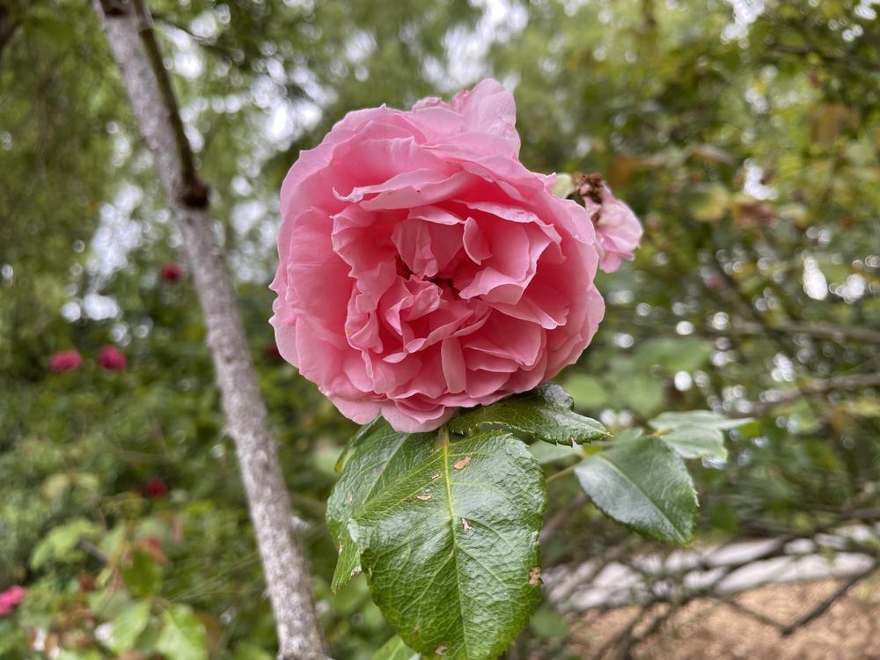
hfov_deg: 67.3
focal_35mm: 26
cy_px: 330
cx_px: 440
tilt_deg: +15.3
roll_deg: +6.9
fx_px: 661
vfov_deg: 53.1
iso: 40
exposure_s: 1/121
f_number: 1.6
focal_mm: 4.2
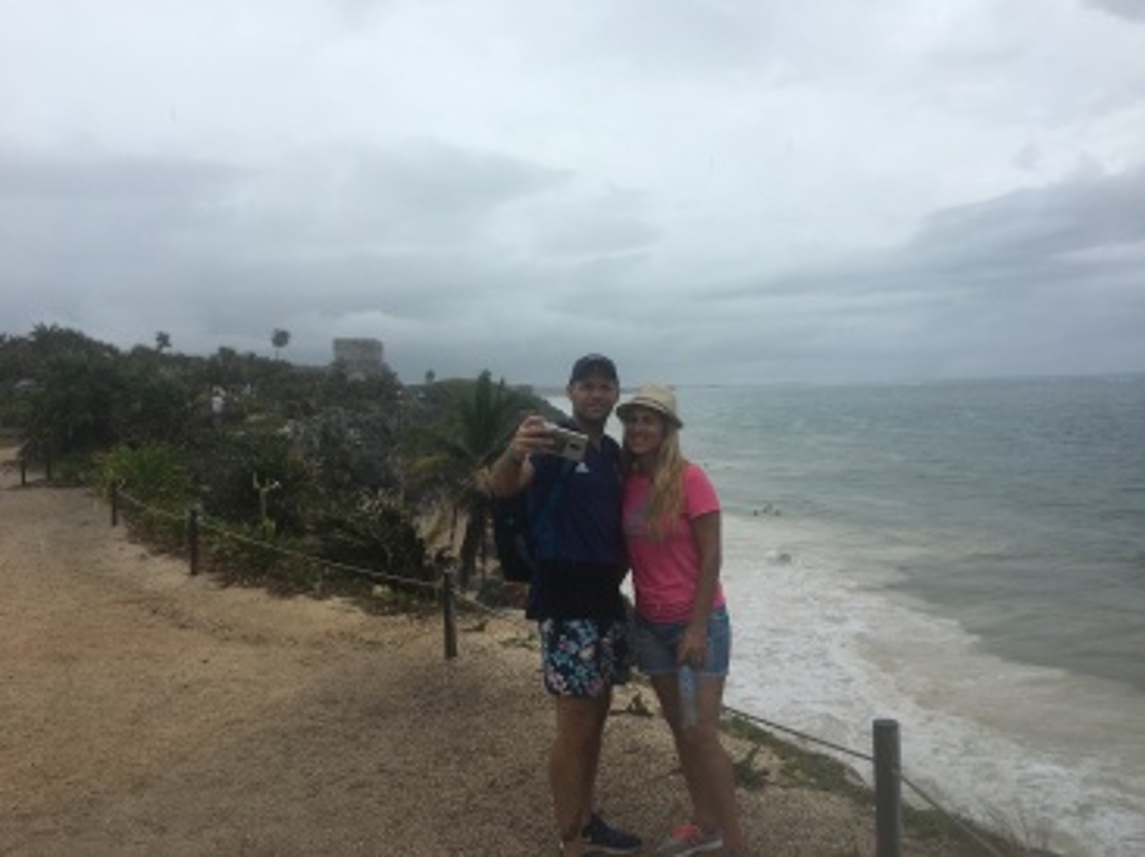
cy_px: 428
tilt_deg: -1.0
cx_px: 572
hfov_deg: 61.7
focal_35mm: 29
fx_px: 959
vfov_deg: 48.2
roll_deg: +2.3
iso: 25
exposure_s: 1/1183
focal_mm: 4.15
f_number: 2.2
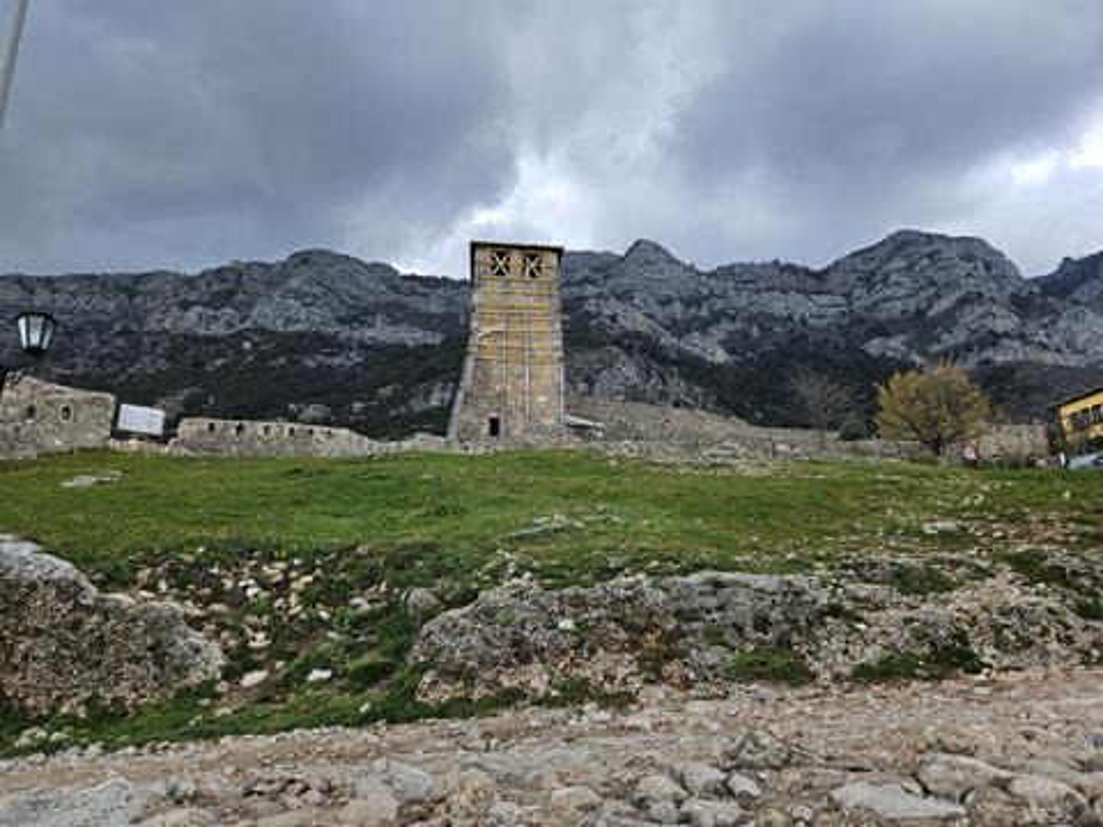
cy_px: 414
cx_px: 552
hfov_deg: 73.9
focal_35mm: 23
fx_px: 733
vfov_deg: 58.9
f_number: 1.8
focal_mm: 5.4
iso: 25
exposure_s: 1/507
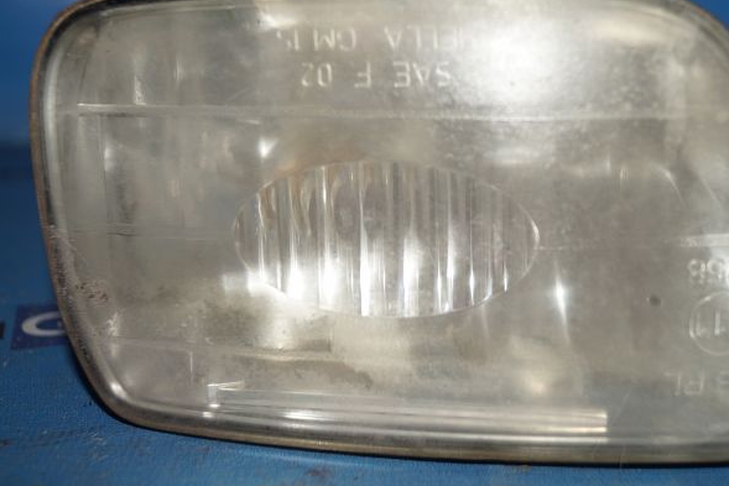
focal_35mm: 57
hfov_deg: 34.9
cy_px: 232
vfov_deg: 23.8
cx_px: 433
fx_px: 1154
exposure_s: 1/100
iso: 125
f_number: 4.5
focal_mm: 28
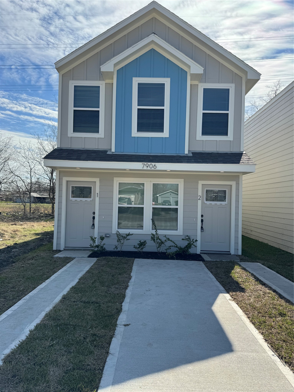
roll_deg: -1.3
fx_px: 272
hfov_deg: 56.8
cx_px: 147
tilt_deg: +0.4
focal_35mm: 24
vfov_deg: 71.6
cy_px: 196
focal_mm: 6.86
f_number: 1.78
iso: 80
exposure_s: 1/4049
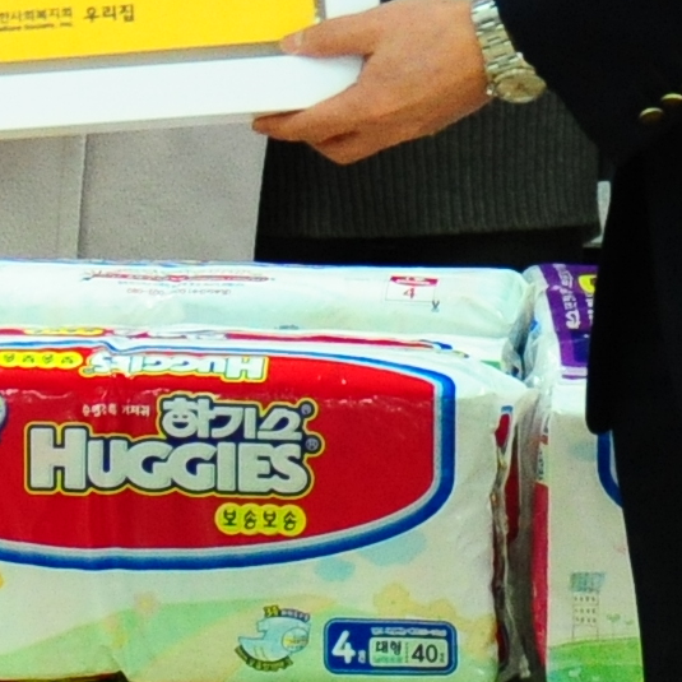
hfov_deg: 4.2
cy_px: -985
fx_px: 9340
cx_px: 20
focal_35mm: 419
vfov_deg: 4.1
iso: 2200
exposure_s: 1/320
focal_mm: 62
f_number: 2.8
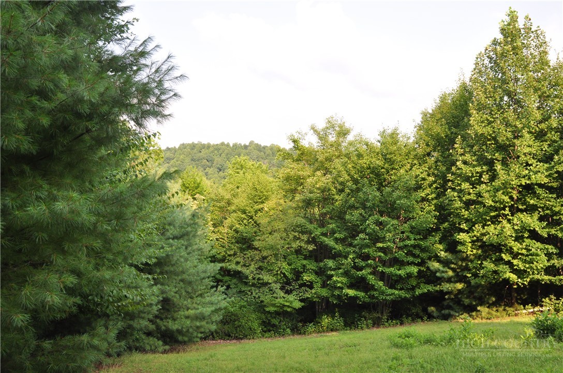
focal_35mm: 27
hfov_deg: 67.5
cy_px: 186
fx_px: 422
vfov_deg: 47.8
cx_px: 282
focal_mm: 18
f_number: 9
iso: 400
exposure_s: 1/160
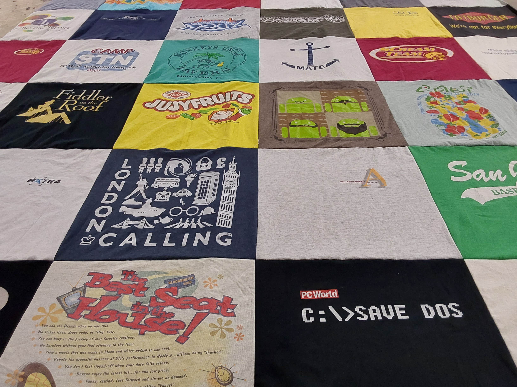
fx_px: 418
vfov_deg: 49.7
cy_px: 194
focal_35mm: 28
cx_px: 258
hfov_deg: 63.4
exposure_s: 1/60
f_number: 1.9
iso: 80
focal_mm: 2.91
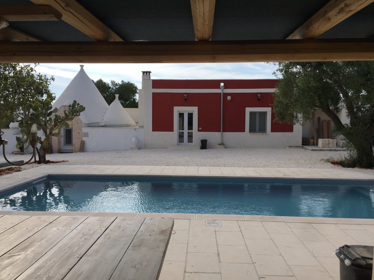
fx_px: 313
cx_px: 187
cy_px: 140
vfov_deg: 48.2
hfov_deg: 61.7
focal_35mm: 29
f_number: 2.2
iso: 32
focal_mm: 4.15
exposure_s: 1/2198
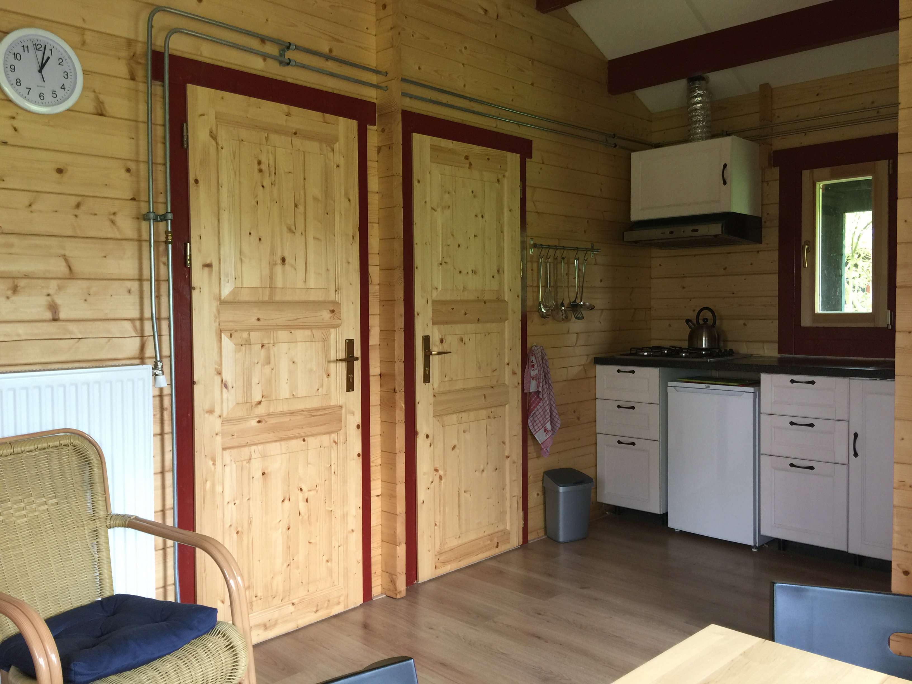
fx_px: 764
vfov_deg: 48.2
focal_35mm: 29
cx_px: 456
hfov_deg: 61.7
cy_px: 342
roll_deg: +0.4
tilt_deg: -1.3
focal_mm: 4.15
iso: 40
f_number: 2.2
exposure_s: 1/17
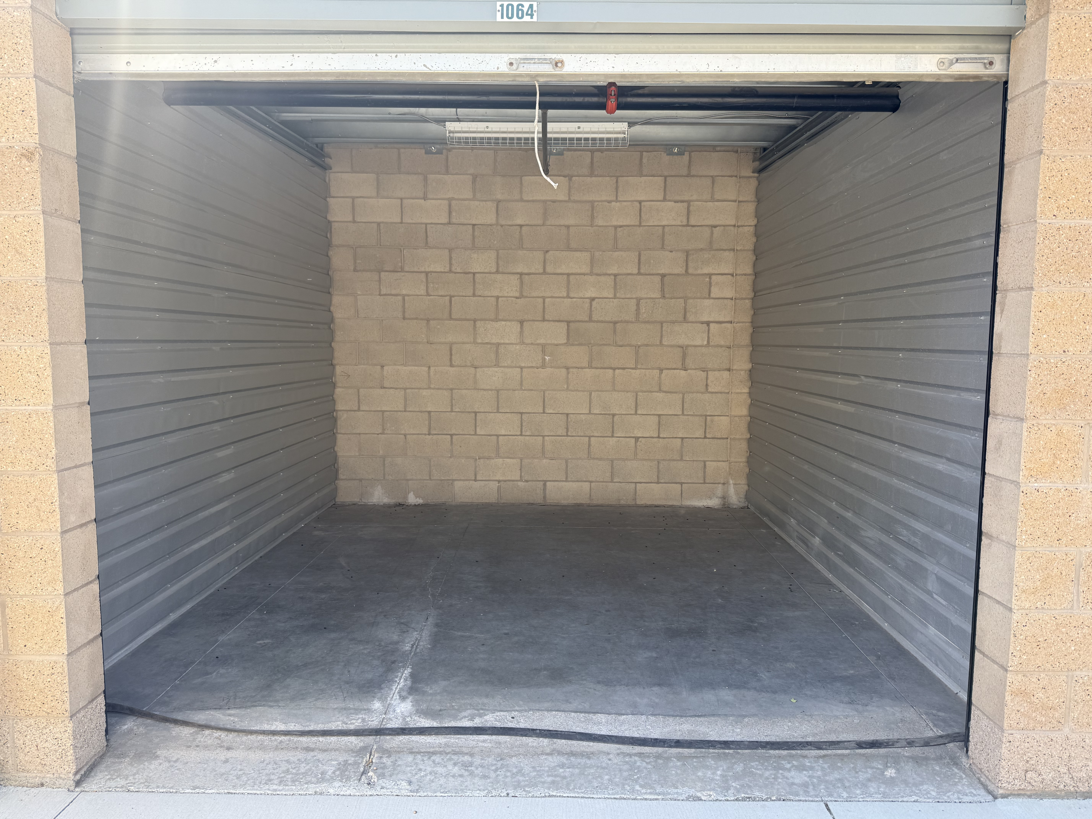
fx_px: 757
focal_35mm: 24
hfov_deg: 71.6
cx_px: 546
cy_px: 410
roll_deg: -0.2
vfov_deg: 56.8
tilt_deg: -4.7
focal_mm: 6.76
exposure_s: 1/393
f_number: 1.78
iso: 80
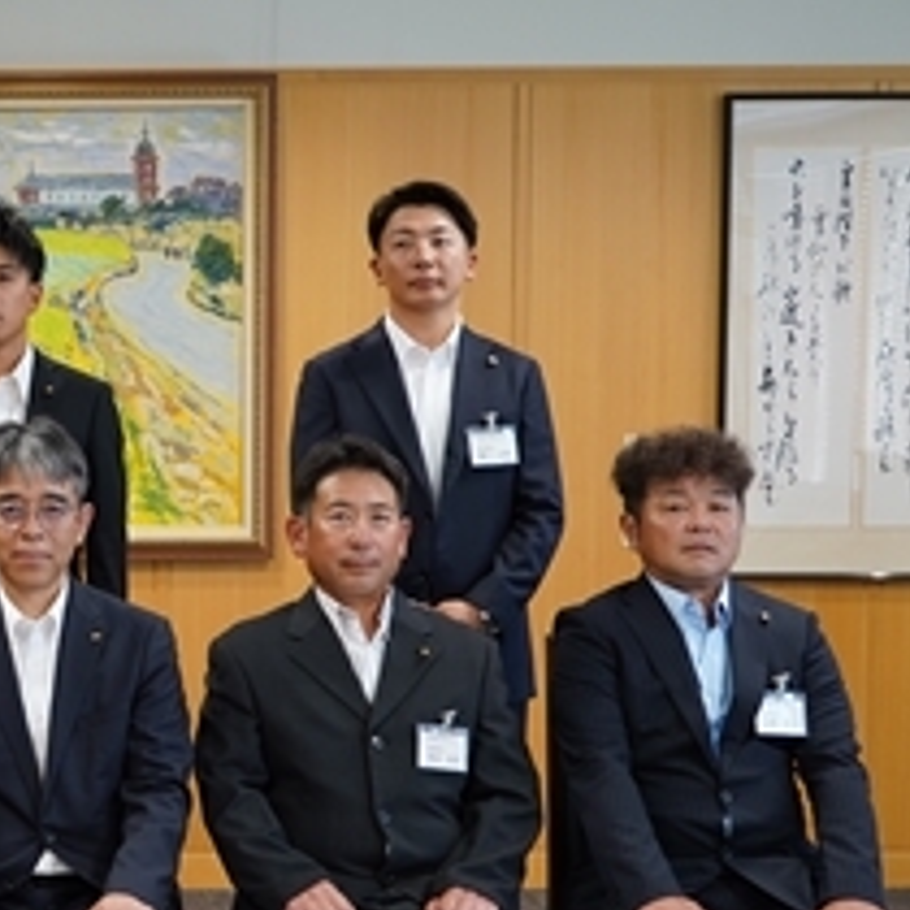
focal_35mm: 79
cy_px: 526
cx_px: -121
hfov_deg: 20.7
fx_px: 2350
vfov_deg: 21.9
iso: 800
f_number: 4.5
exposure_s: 1/50
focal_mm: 39
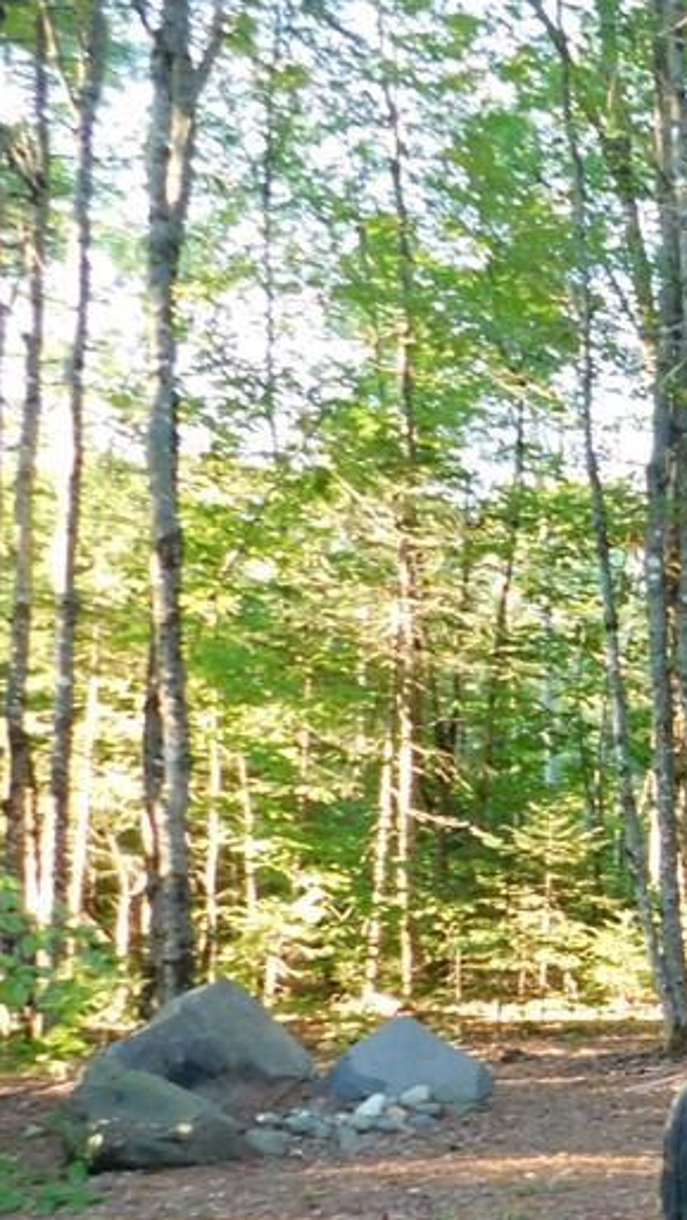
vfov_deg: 40.5
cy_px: 870
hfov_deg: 19.5
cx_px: 1139
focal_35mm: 50
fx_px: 1617
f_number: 3
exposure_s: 1/30
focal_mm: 4
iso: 280
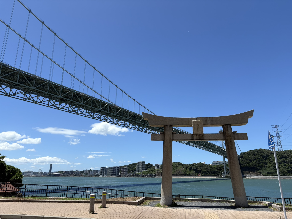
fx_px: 219
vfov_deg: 53.1
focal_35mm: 26
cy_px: 110
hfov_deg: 67.3
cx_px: 146
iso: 50
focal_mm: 5.96
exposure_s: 1/3831
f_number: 1.6
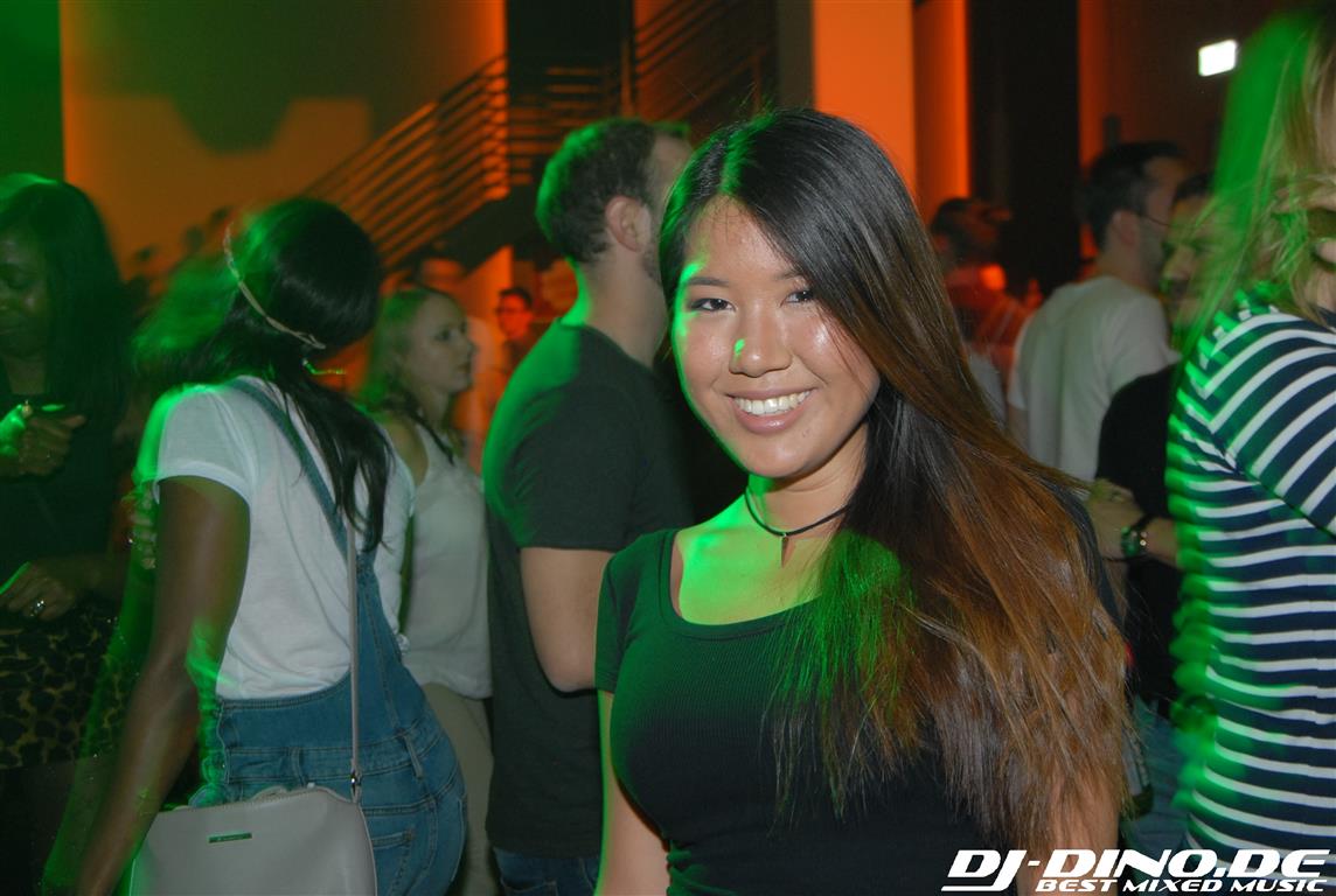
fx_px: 1618
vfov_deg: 31.0
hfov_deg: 44.9
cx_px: 668
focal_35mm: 44
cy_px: 448
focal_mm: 29
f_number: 5.6
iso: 400
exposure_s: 1/6
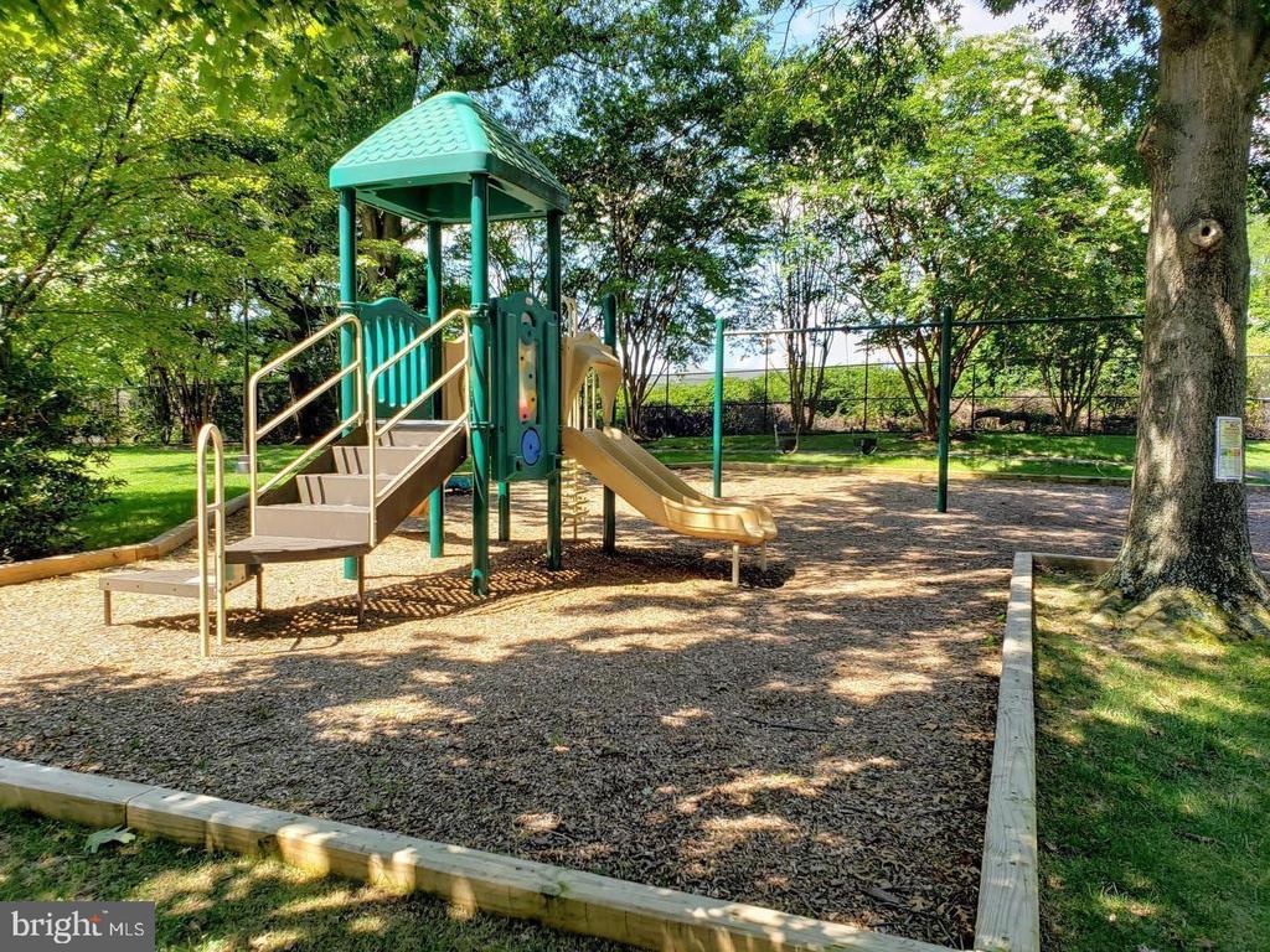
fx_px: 954
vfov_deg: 53.1
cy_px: 476
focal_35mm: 26
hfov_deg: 67.3
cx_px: 635
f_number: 2.4
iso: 50
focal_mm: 4.3
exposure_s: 1/349
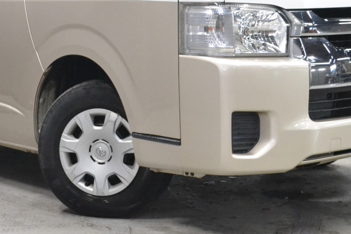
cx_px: 132
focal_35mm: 88
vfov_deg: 15.3
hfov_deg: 23.1
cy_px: 0
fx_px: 858
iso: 3200
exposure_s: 1/50
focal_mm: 26
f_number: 5.6
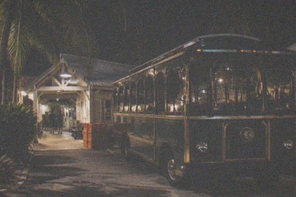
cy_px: 111
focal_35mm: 77
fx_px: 633
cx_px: 137
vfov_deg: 17.7
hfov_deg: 26.3
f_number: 5.6
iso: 5000
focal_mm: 64
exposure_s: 1/40
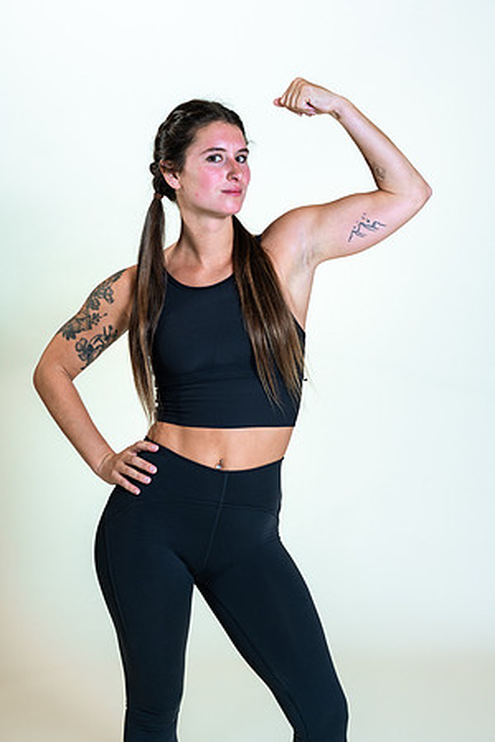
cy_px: 371
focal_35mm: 85
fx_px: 1753
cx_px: 248
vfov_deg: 23.9
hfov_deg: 16.1
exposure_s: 1/160
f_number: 4.5
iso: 320
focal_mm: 85
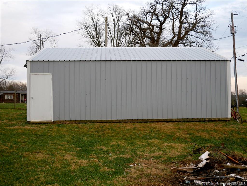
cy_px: 93
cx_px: 124
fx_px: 286
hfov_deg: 46.8
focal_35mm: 40
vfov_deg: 36.0
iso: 200
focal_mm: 20
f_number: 4.1
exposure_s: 1/100
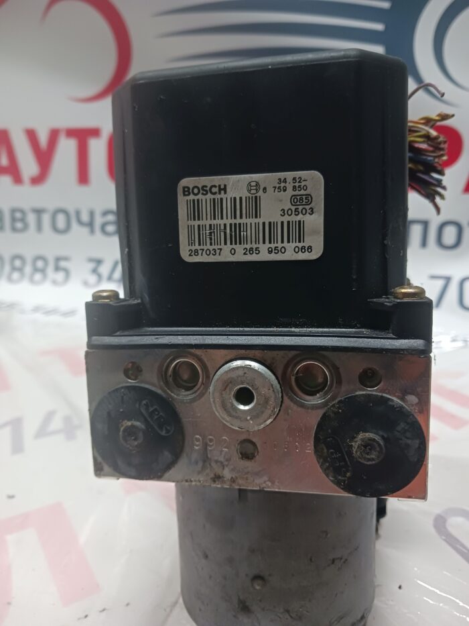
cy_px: 313
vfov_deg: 65.3
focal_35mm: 27
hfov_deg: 51.4
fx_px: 488
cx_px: 234
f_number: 1.8
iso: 500
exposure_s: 1/20
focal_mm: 4
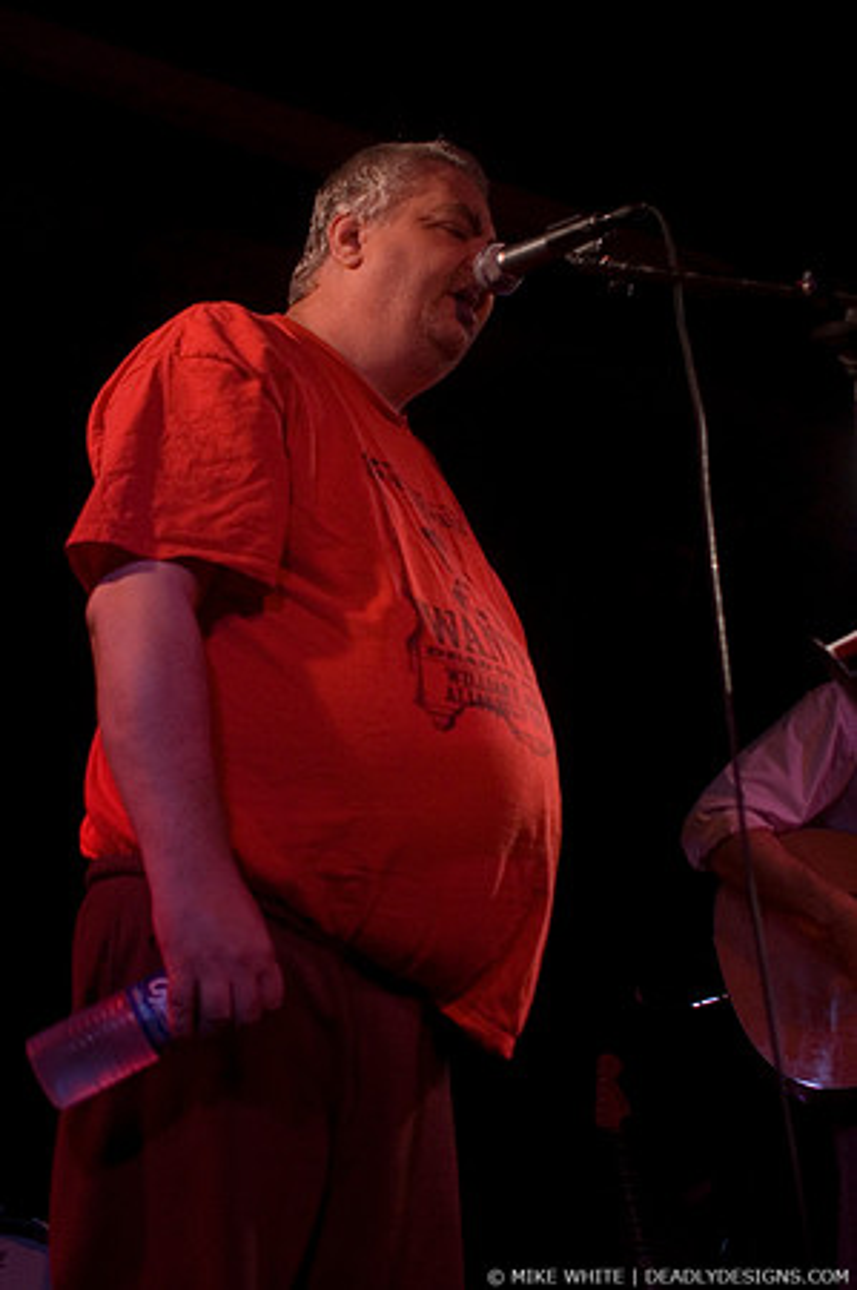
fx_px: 1879
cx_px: 428
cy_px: 645
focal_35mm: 52
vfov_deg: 37.9
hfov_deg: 25.7
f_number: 2.8
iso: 800
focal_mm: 35
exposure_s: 1/40
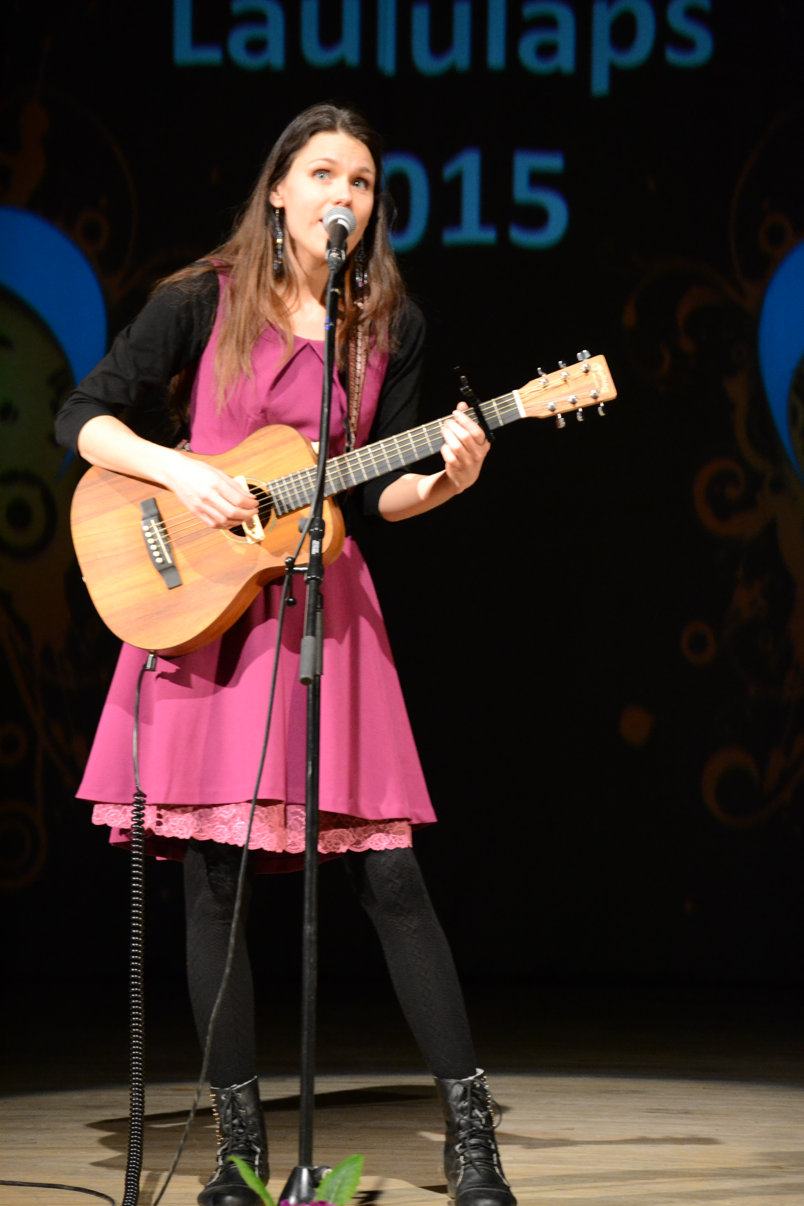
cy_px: 603
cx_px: 402
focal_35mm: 135
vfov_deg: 15.2
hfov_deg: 10.2
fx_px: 4522
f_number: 4.5
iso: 1600
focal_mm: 90
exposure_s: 1/50
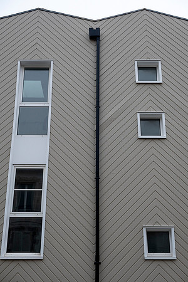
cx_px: 94
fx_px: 399
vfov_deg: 38.9
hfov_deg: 26.5
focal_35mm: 51
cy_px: 141
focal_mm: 34.3
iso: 800
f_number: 4.5
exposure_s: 1/950
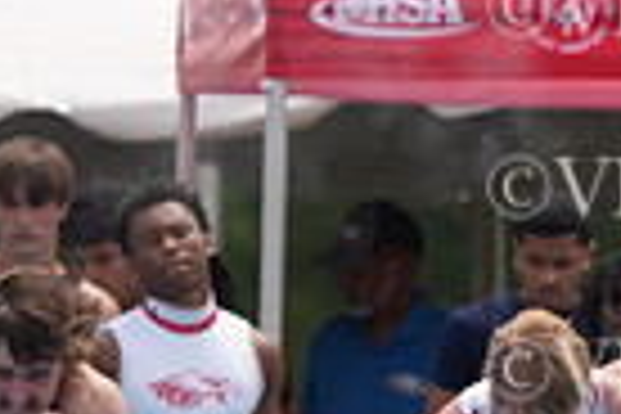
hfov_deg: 0.8
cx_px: 1138
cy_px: 641
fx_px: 43432
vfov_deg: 0.5
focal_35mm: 2518
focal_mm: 600
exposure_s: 1/1600
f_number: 6.3
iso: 500
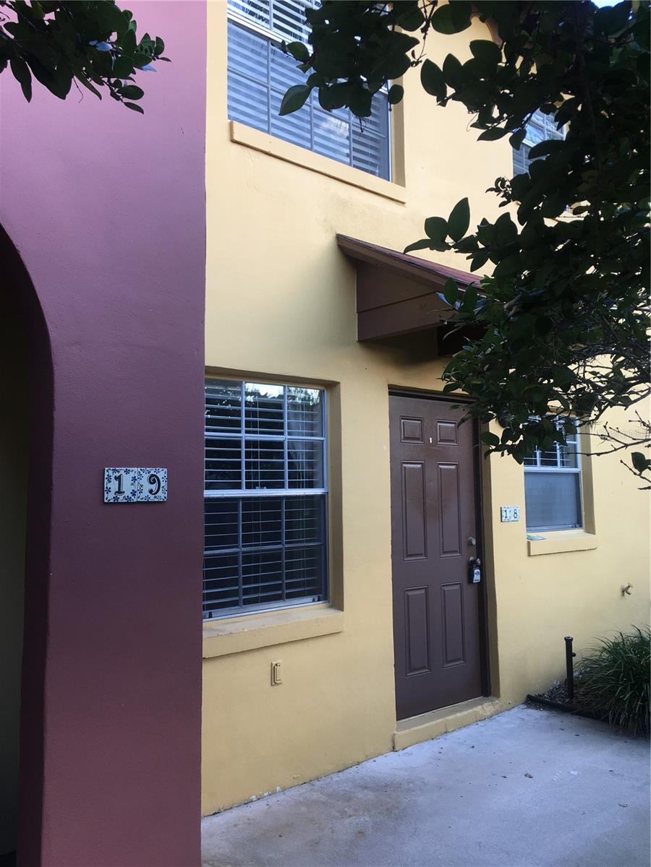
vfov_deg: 61.7
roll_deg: +0.9
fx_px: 727
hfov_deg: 48.2
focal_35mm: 29
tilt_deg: +5.6
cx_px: 326
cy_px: 434
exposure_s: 1/120
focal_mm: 4.15
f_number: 2.2
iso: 32
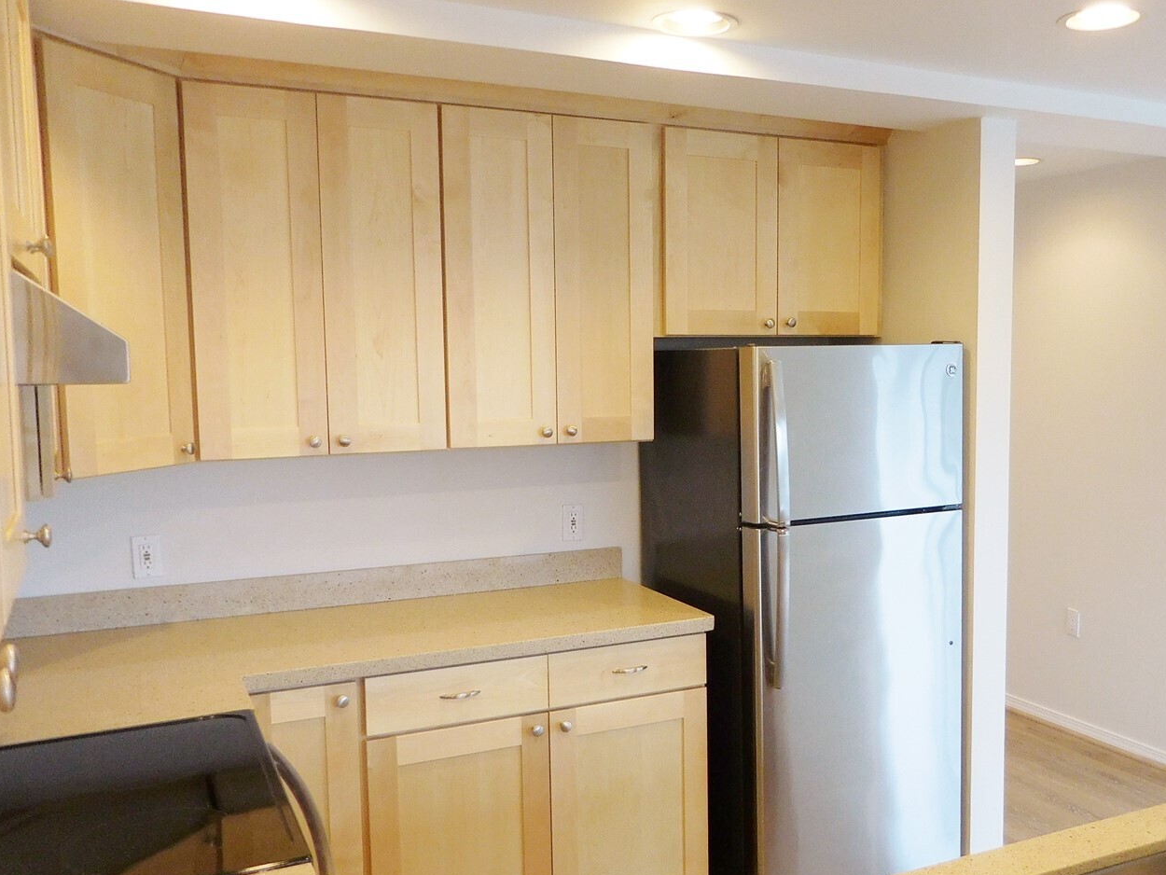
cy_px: 469
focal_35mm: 32
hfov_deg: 56.3
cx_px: 713
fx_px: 1078
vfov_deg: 44.1
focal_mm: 4.5
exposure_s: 1/30
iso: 220
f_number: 3.3
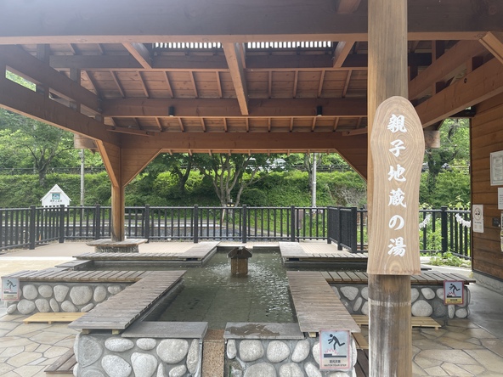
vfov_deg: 53.1
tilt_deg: +1.9
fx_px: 378
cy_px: 188
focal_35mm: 26
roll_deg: -0.1
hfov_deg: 67.3
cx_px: 252
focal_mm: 4.2
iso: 32
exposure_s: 1/454
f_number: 1.6
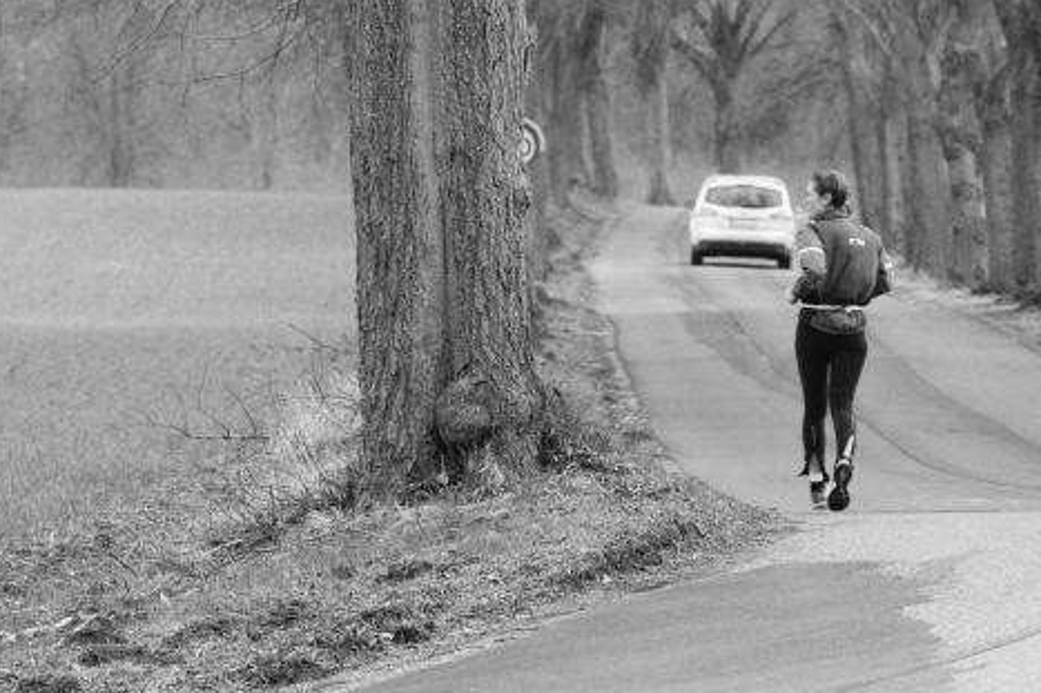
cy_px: 351
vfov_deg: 4.8
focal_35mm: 289
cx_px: 546
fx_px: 8354
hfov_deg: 7.1
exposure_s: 1/1000
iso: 3200
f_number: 9
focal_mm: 180
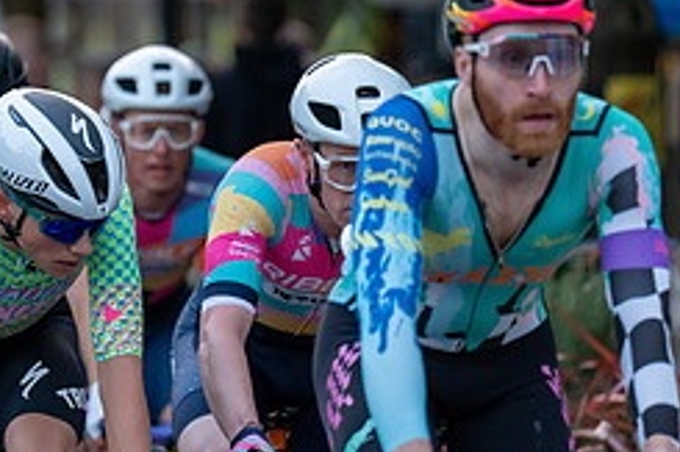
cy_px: 121
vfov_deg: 2.9
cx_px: 67
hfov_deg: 4.3
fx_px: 8947
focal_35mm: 474
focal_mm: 200
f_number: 2.8
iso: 3200
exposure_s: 1/1000
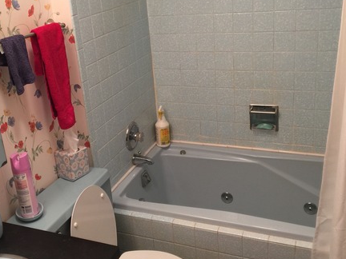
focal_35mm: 43
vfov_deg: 33.6
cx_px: 135
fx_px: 430
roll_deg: +6.5
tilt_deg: -21.2
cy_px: 116
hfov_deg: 43.6
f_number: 2.2
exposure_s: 1/15
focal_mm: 4.15
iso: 50
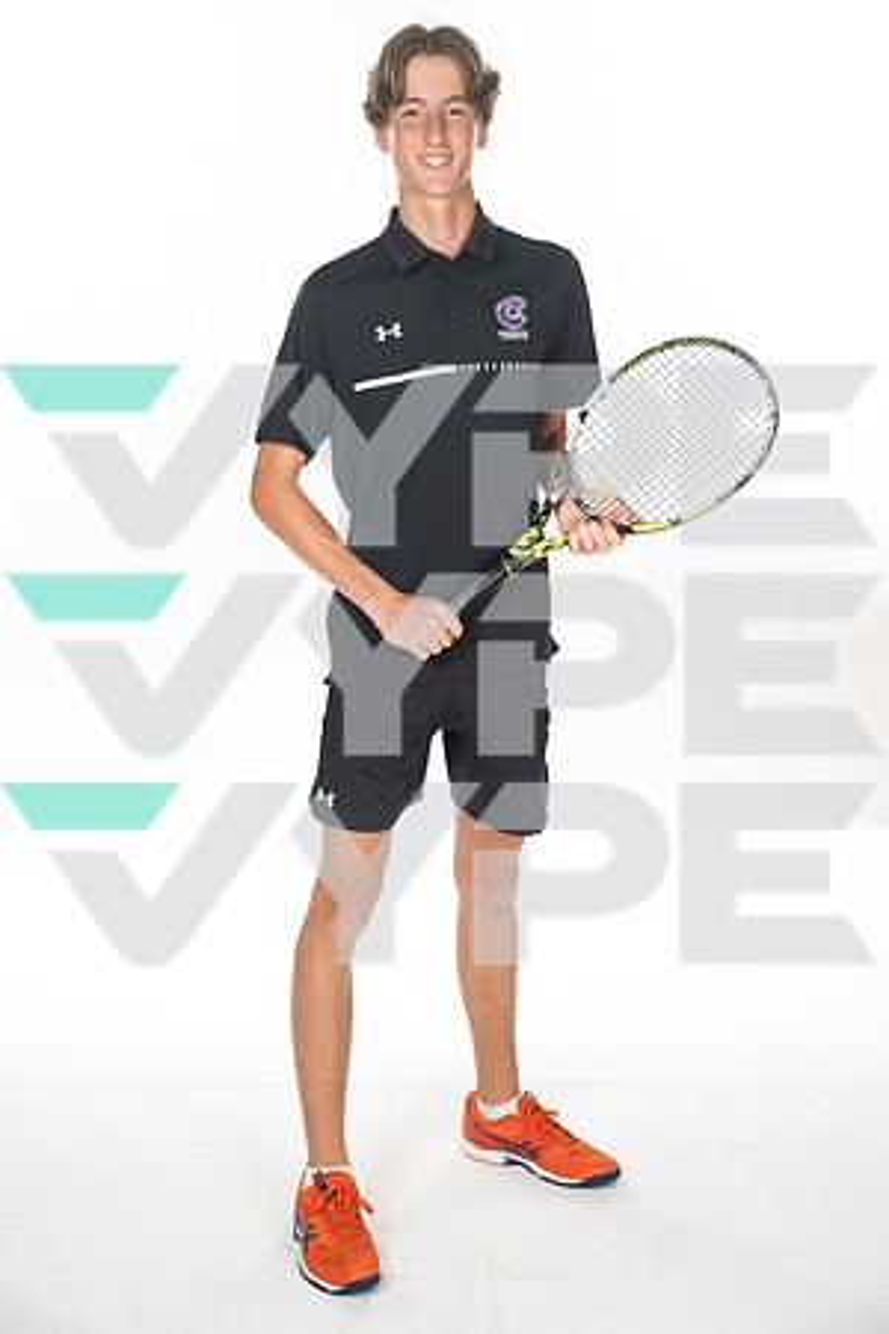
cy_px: 667
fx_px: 2074
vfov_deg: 35.6
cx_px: 444
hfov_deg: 24.2
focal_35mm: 56
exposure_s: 1/320
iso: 800
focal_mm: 56
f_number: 7.1
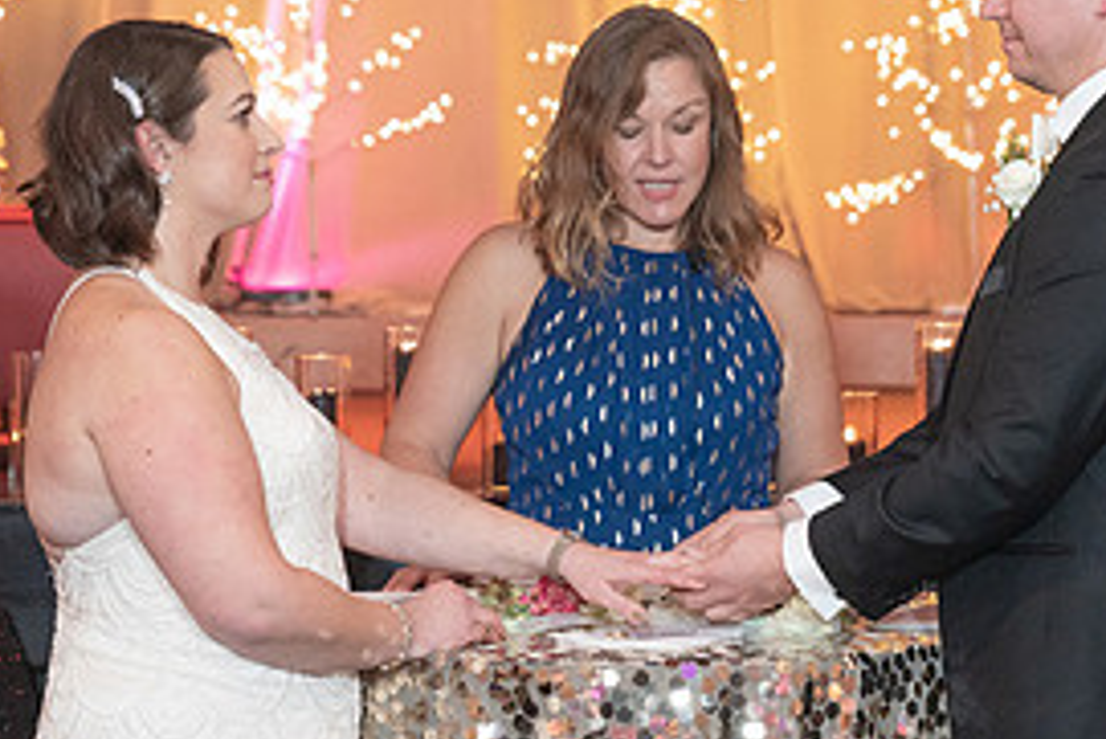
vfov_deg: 9.2
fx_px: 4611
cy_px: 321
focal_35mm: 150
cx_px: 620
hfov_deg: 13.7
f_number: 4
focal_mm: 70
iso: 4000
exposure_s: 1/125
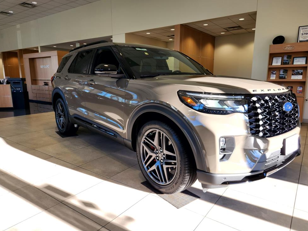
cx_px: 156
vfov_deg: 56.8
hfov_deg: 71.6
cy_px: 114
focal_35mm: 24
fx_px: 214
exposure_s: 1/180
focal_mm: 5.4
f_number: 1.8
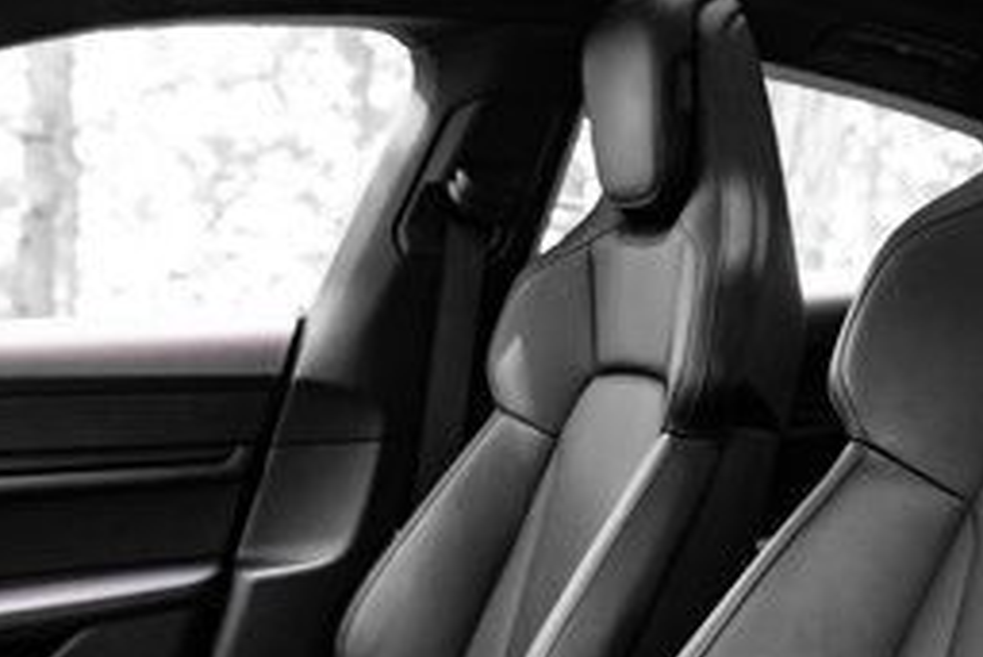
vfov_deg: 22.5
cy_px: 444
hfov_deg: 32.5
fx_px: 1639
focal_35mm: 60
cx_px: 779
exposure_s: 1/160
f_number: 3.5
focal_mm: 24
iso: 1000
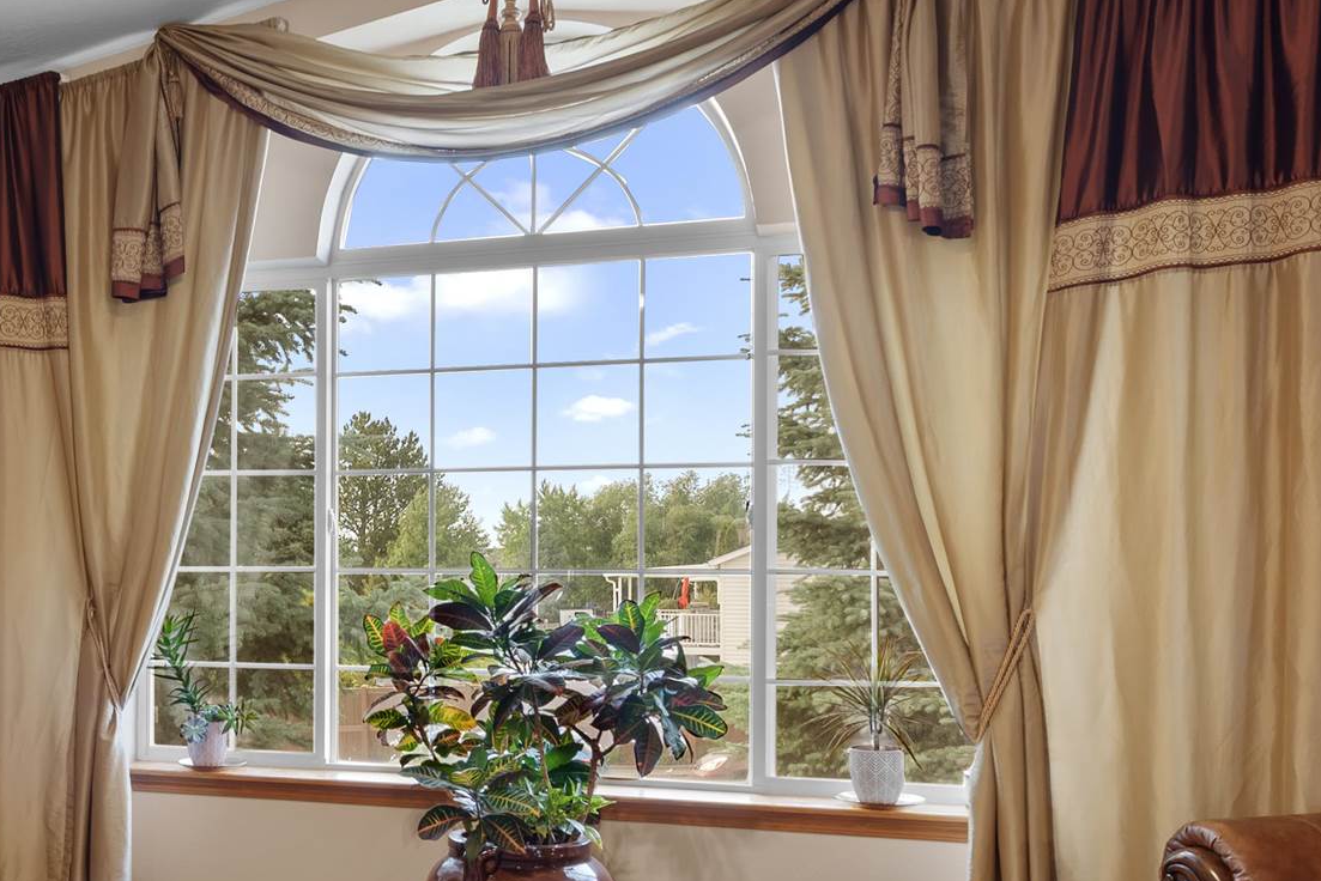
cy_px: 572
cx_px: 218
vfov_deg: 34.0
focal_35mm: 39
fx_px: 1431
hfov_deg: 46.3
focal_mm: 14
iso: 100
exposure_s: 1.3
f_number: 8
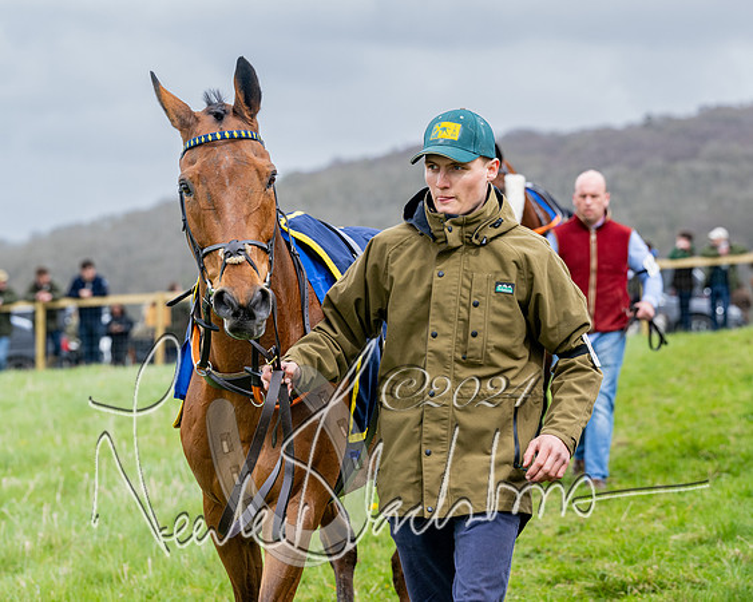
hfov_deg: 13.0
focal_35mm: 148
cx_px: 365
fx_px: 3299
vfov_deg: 10.4
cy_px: 313
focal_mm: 115
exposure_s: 1/800
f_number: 5
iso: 400
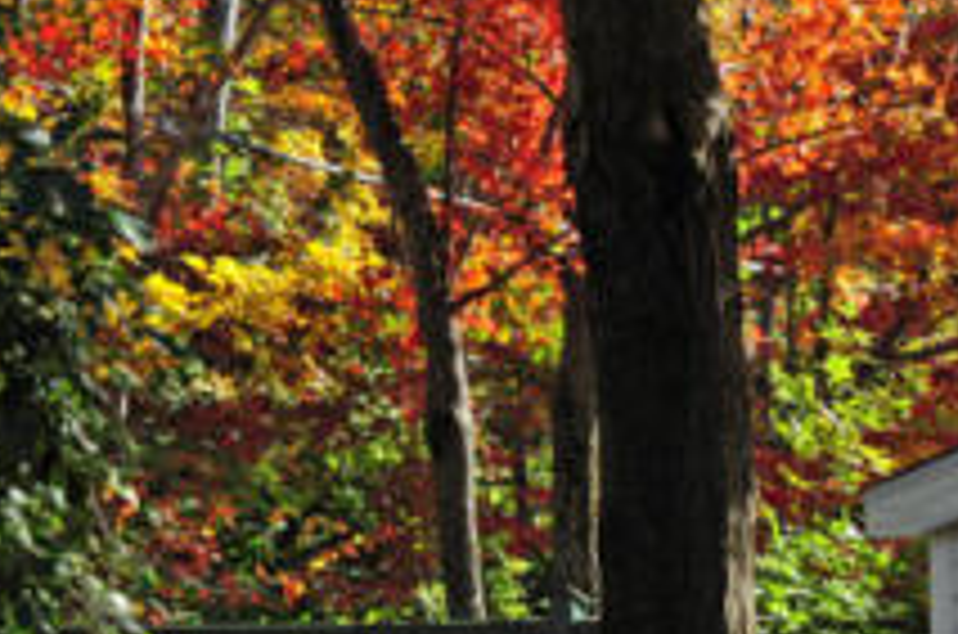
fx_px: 3744
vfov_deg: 9.7
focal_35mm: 141
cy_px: 371
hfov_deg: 14.0
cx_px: 1241
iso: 200
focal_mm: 50
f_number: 7.1
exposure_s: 1/200
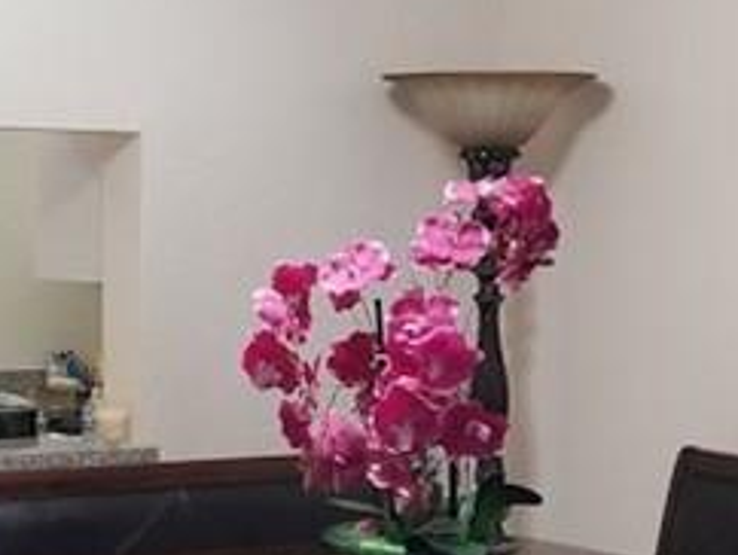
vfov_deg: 13.4
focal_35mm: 110
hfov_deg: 17.9
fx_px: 2347
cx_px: 311
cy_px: 424
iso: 250
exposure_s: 1/24
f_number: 1.7
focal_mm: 4.3
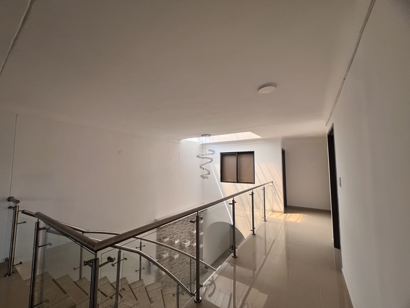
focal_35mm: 13
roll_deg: -0.1
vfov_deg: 89.9
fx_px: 154
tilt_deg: +4.6
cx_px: 205
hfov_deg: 106.2
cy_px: 154
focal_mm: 1.57
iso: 32
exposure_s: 1/113
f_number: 1.8
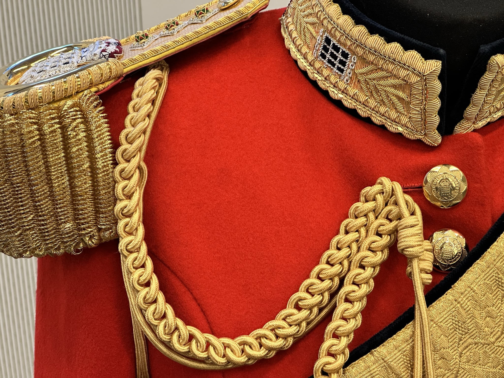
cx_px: 252
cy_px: 189
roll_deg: +2.3
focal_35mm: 77
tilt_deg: -22.8
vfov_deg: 19.1
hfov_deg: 25.3
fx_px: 1121
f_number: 2.8
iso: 320
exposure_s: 1/55
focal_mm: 9
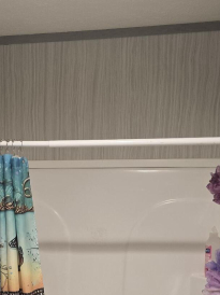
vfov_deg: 30.7
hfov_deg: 25.6
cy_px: 326
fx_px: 475
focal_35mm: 56
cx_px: 41
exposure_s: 1/120
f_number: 1.7
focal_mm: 6.3
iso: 320
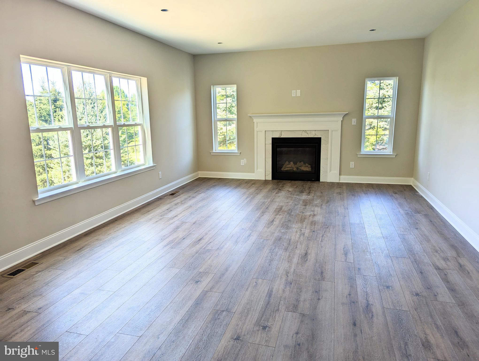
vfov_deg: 56.9
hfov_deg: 71.5
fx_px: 333
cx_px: 240
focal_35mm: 24
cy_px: 180
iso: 37
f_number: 1.85
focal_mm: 6.81
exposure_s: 1/187
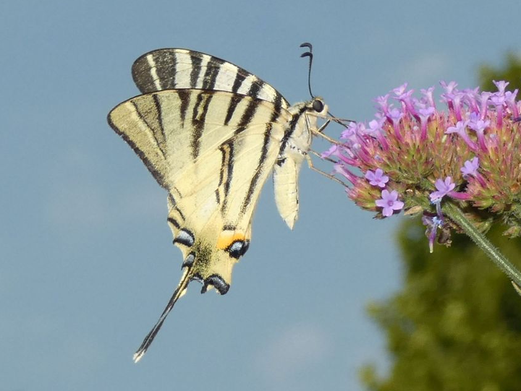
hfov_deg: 23.8
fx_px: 1234
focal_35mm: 82
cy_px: 194
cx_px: 262
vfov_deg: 18.0
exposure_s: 1/320
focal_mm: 14.5
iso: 80
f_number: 4.5
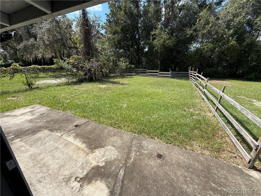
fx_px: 106
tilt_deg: -19.5
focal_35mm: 14
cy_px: 98
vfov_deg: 85.7
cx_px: 130
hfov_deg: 102.1
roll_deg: -1.4
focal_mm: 2.22
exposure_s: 1/970
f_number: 2.2
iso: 50
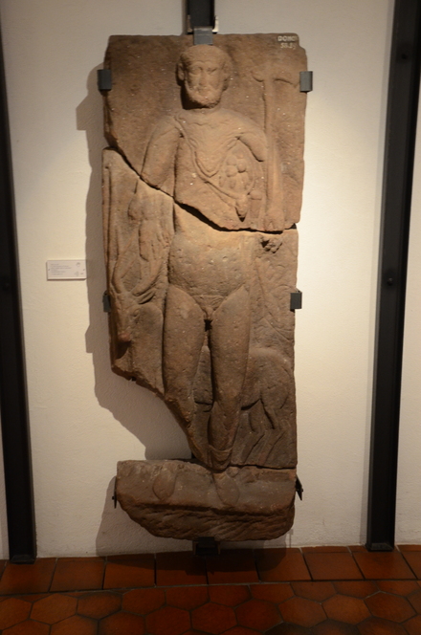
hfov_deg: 34.1
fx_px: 687
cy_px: 318
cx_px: 210
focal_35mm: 39
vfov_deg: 49.6
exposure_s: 1/2.5
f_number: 3.8
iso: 1250
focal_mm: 26
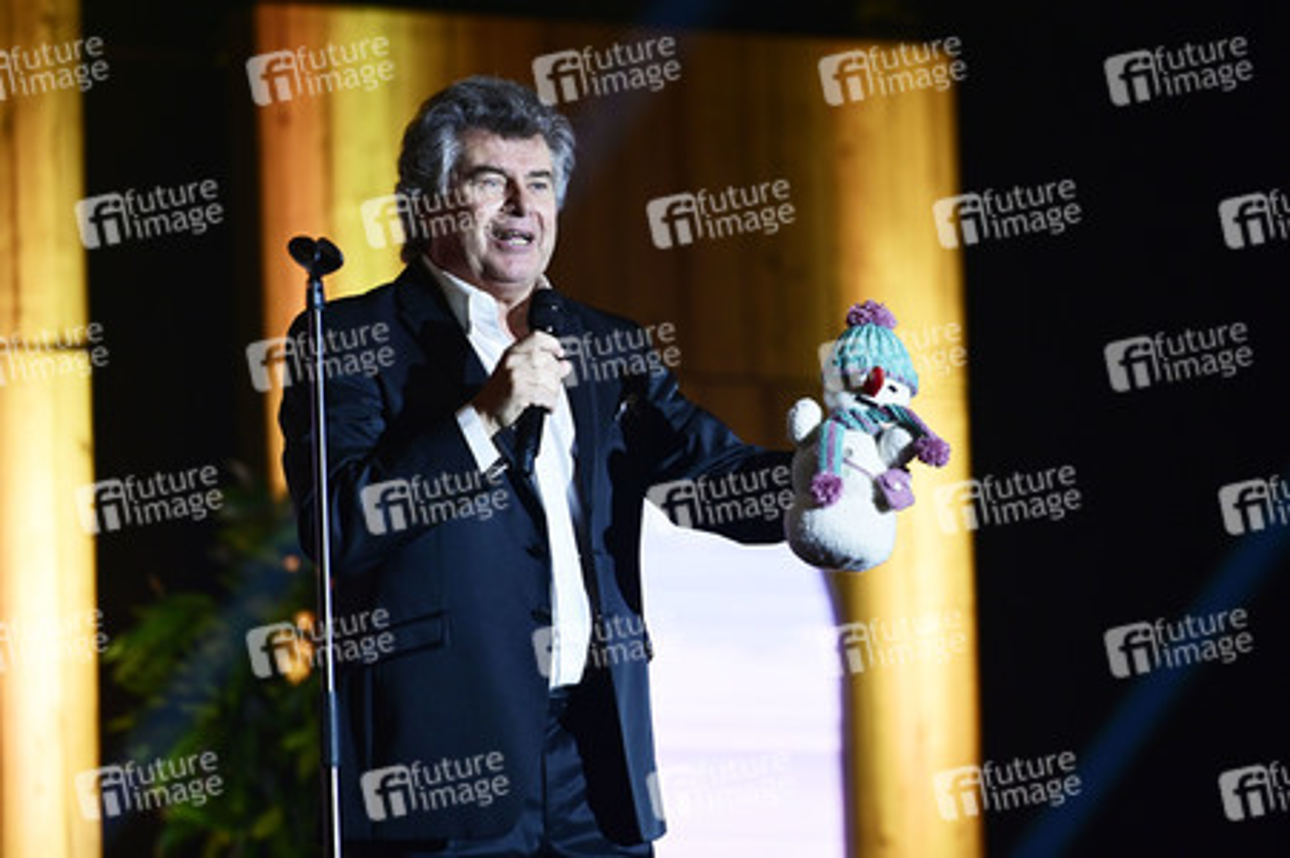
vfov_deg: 6.9
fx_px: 7161
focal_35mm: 200
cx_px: 645
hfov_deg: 10.3
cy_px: 429
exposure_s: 1/250
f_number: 2.8
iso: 1000
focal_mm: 200
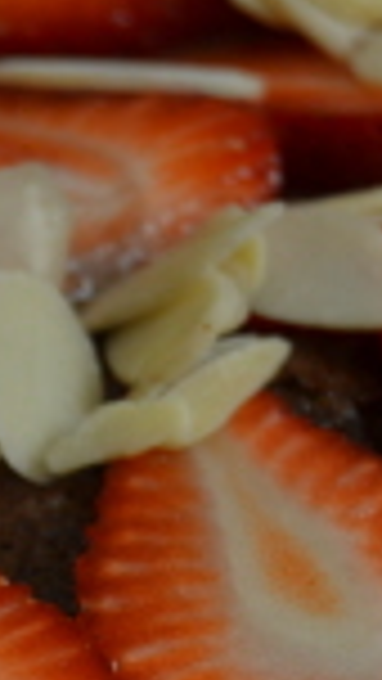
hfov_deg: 4.8
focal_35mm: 250
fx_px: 4499
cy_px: 468
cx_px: -49
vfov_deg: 8.6
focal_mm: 50
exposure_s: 1/60
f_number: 5.6
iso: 400
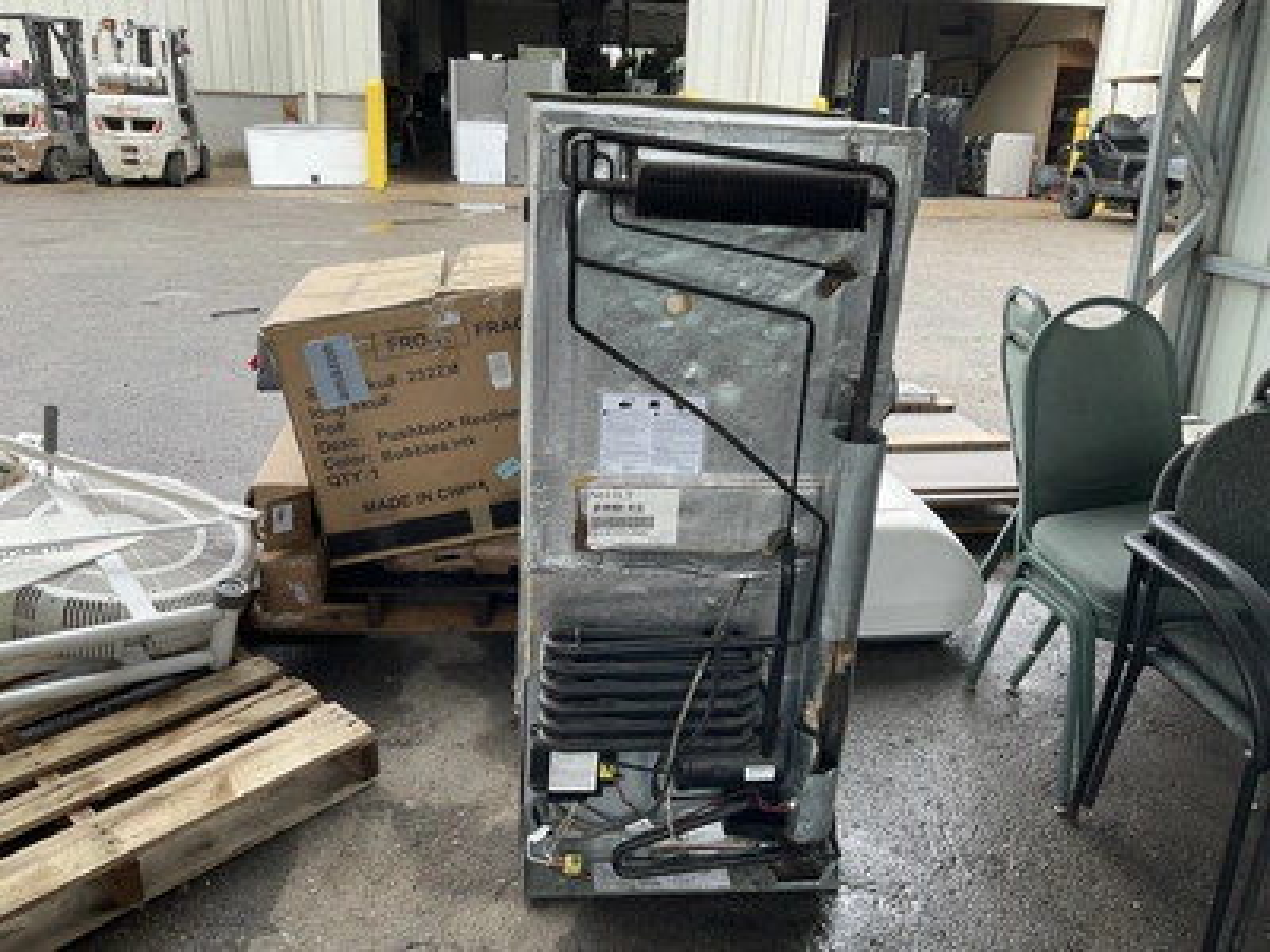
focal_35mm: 29
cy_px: 476
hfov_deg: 61.7
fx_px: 1064
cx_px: 635
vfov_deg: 48.2
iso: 16
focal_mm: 3
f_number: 1.8
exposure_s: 1/131
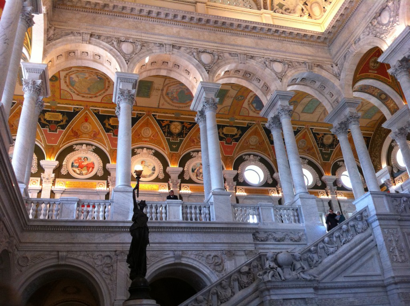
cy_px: 153
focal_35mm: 35
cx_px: 205
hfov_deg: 52.7
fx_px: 414
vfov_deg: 40.6
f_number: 2.8
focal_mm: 3.85
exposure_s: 1/15
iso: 160
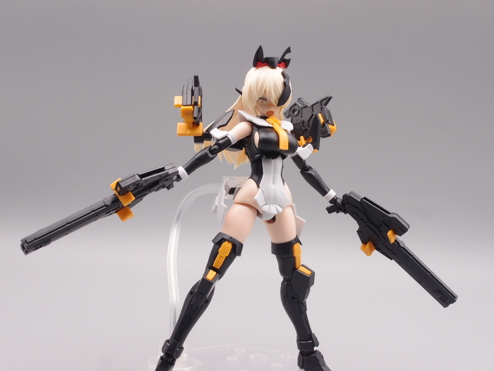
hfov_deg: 34.9
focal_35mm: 55
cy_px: 186
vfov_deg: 26.6
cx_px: 247
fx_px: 785
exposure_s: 1/8
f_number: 8
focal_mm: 11.84
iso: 100
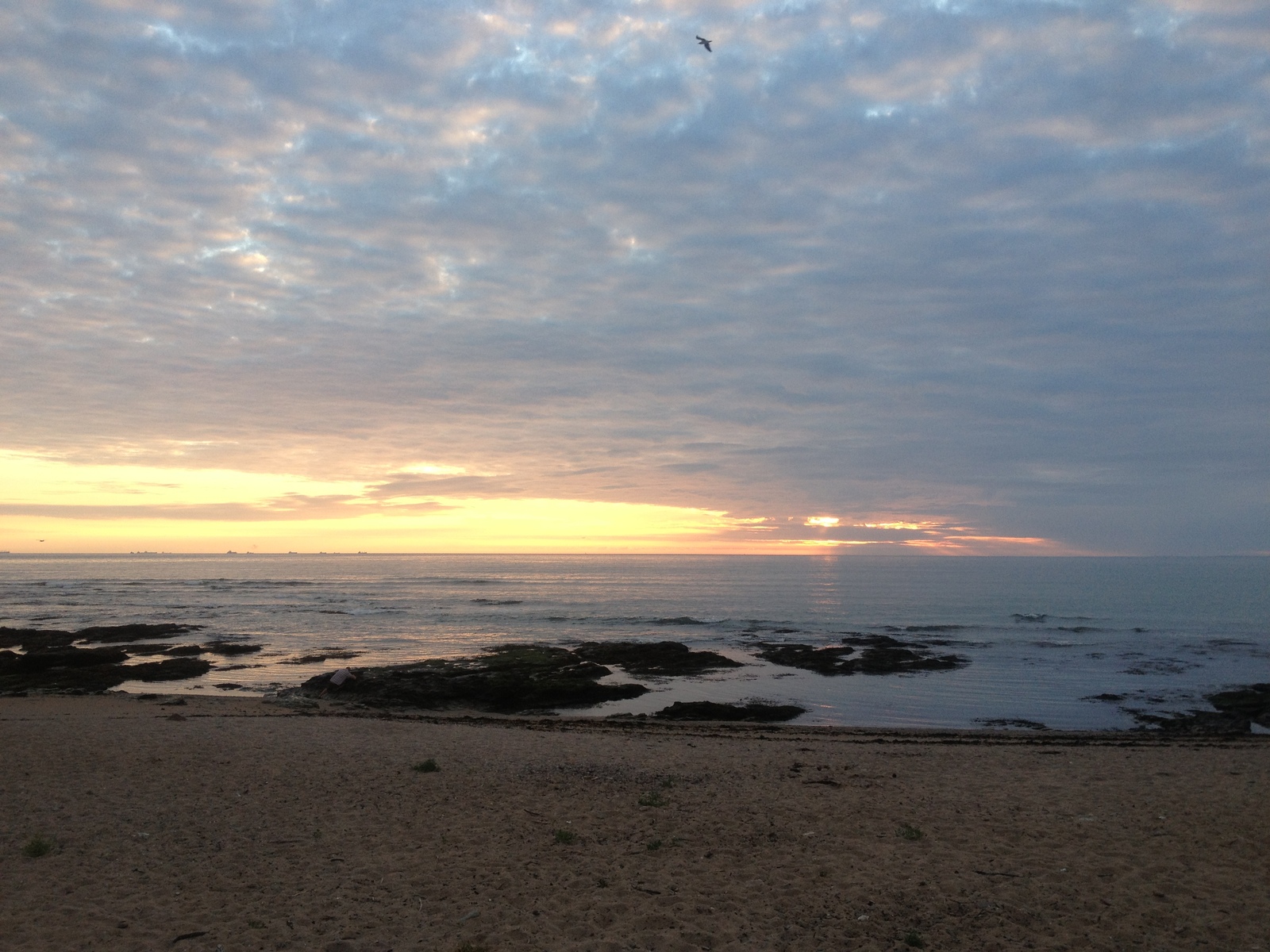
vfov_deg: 40.7
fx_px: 1284
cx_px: 635
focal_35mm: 35
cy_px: 476
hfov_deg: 52.6
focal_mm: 4.28
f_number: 2.4
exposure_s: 1/159
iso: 50
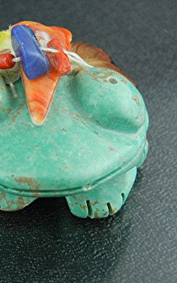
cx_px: 36
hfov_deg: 14.0
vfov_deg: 22.3
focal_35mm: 93
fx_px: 717
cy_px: 127
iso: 400
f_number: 4
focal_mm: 10.6
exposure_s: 1/19.6
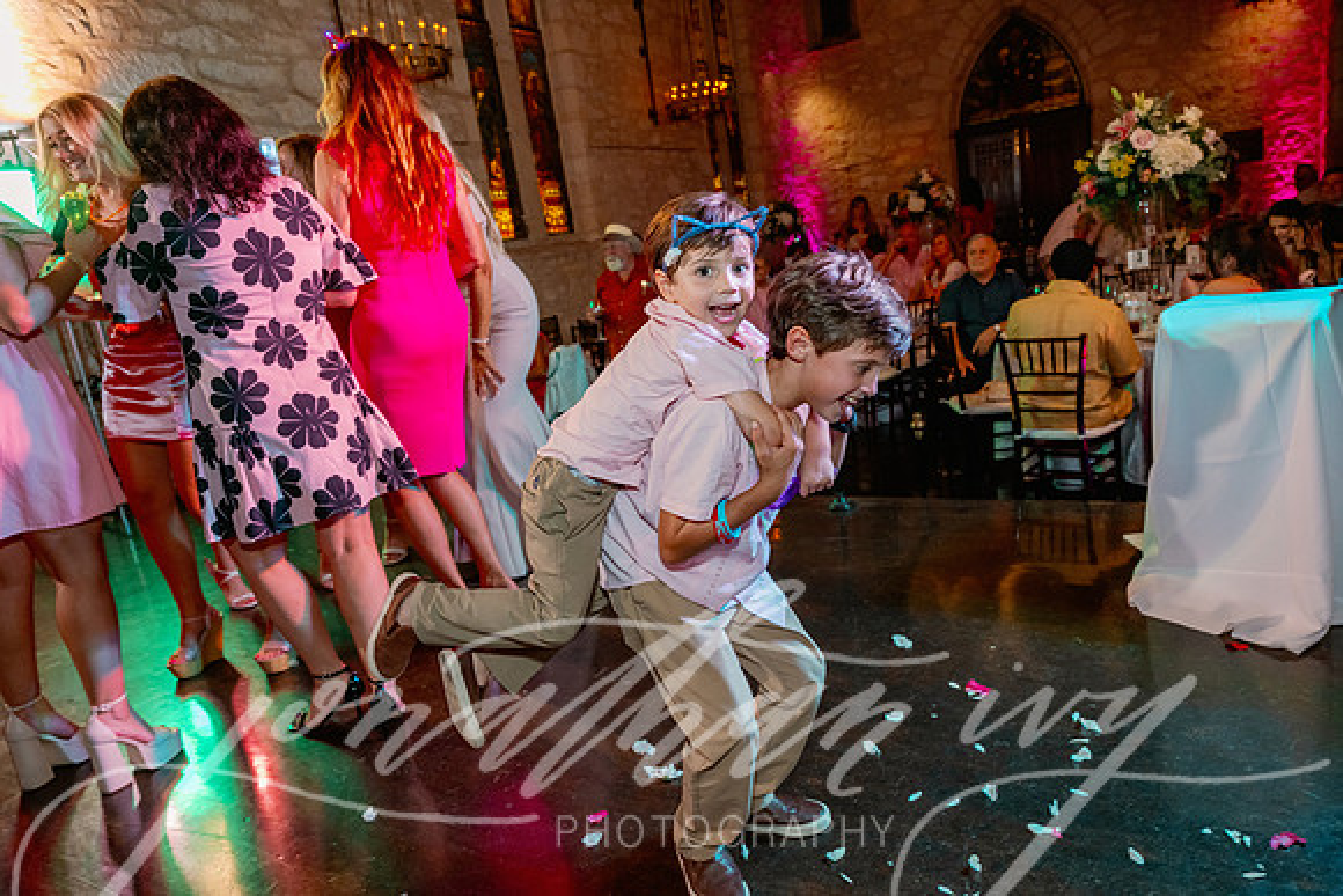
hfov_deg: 73.7
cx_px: 672
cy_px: 448
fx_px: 896
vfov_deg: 53.2
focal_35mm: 24
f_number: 3.5
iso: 2000
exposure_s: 1/160
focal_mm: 24
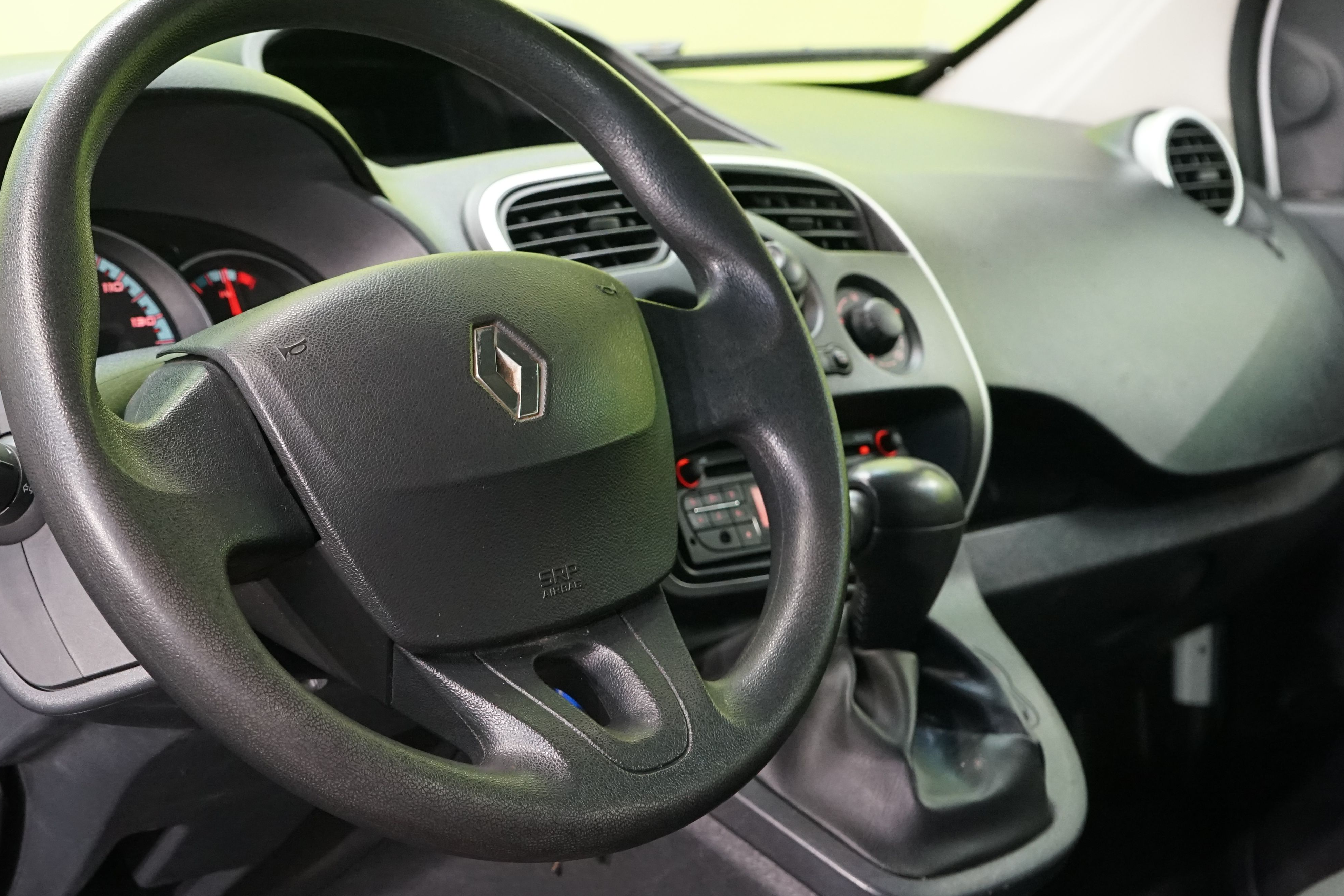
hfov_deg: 33.4
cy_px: 518
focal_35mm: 59
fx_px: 2202
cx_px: 373
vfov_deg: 23.0
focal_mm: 39
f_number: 6.3
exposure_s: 1/40
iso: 3200
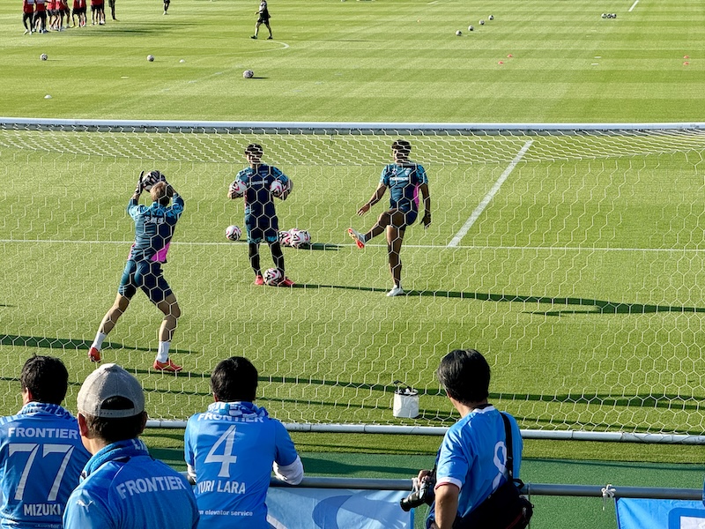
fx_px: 2444
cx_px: 352
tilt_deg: -7.2
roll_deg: -0.2
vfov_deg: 12.3
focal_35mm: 120
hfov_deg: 16.4
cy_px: 264
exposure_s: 1/707
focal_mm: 15.66
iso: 50
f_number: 2.8
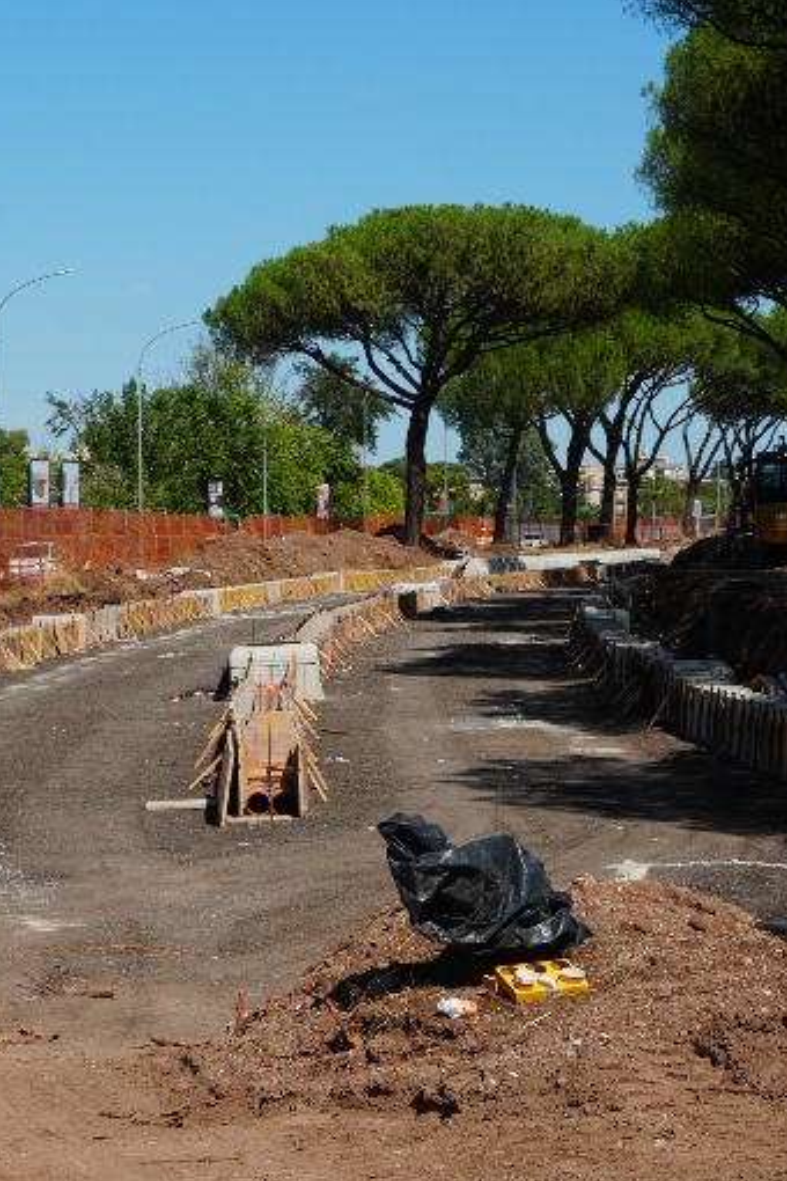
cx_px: 231
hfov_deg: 11.4
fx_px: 3935
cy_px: 815
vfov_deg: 17.0
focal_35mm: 120
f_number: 11
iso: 100
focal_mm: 34
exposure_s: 1/200
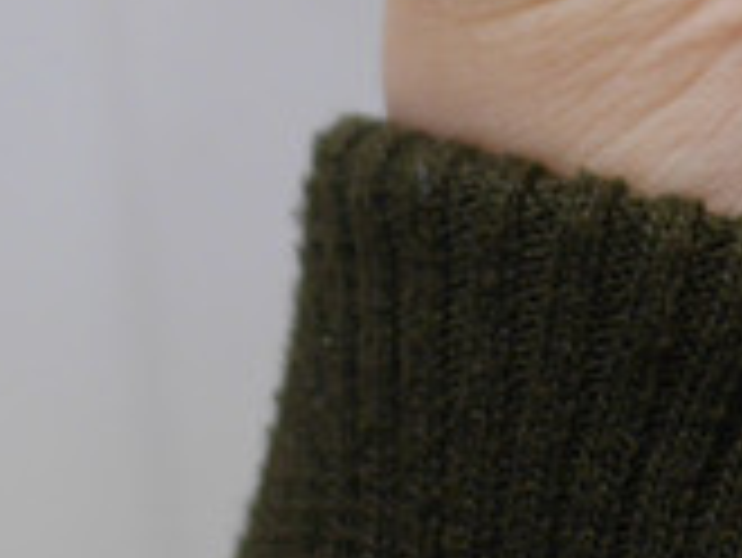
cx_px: 980
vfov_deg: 7.5
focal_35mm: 182
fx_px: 3904
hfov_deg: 10.6
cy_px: -868
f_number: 1.8
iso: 200
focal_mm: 15
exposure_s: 1/100
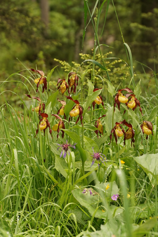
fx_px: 1035
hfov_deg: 8.7
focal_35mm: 158
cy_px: 118
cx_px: 79
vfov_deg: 13.0
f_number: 5.6
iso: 320
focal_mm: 105
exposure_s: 1/200
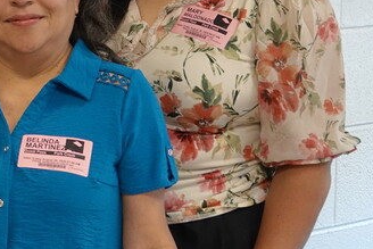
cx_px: -189
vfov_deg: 9.1
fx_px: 1555
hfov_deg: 12.9
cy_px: -15
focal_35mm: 150
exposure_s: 1/50
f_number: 3.2
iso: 400
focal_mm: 17.55
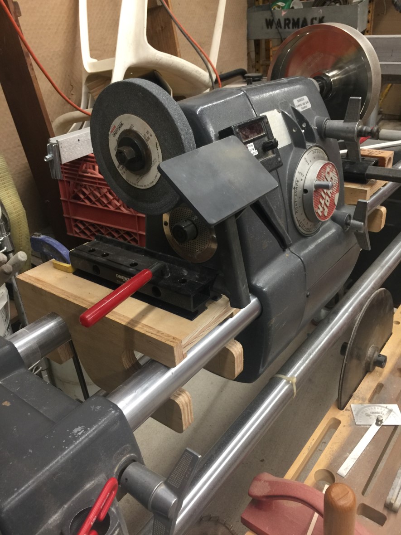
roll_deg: +5.6
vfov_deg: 61.7
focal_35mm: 29
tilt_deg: -27.4
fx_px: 448
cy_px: 268
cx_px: 200
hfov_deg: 48.2
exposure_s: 1/15
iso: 50
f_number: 2.2
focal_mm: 4.15
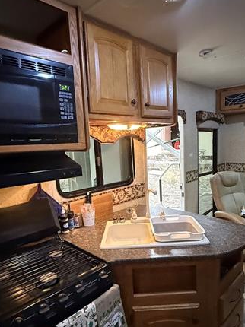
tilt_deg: -7.0
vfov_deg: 69.3
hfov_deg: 54.8
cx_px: 131
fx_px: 236
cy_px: 176
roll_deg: +2.0
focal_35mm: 25
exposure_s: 1/60
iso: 800
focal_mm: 2.22
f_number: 2.2
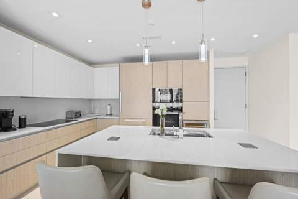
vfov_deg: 81.2
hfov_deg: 104.3
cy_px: 100
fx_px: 116
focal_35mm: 14
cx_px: 149
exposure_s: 1/2
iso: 64
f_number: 8
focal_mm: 14
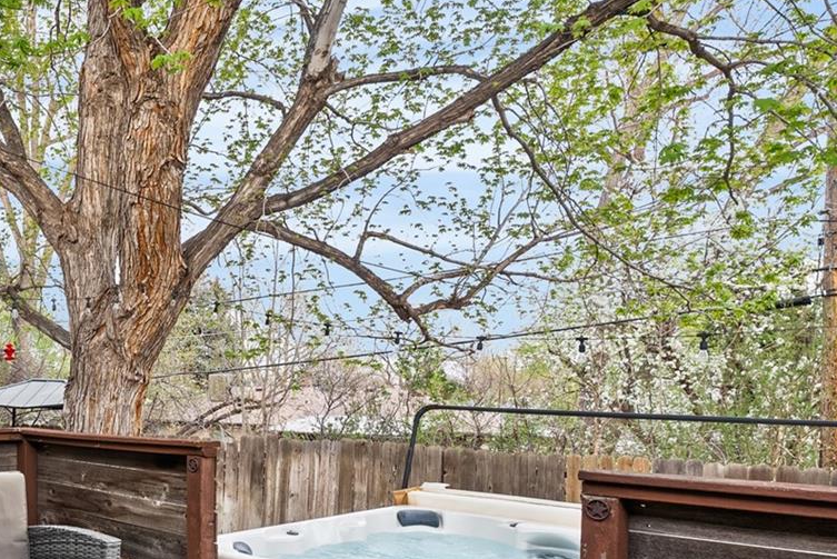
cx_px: 11
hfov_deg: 47.0
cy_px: 391
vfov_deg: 38.3
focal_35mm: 34
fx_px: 791
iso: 200
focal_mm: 16
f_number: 8
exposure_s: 1/8
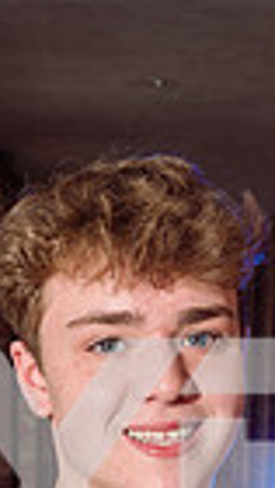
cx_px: 146
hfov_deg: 10.3
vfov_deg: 16.8
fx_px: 1526
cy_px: 694
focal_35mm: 118
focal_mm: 35
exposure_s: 1/250
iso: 250
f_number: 7.1
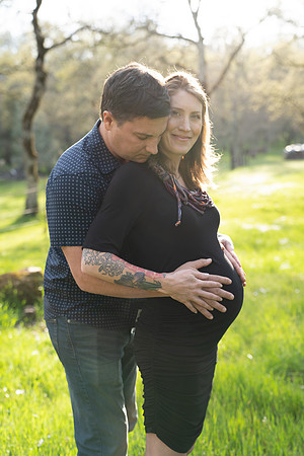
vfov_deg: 40.3
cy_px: 228
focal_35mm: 49
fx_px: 621
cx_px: 152
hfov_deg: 27.5
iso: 160
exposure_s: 1/250
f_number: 3.2
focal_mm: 49
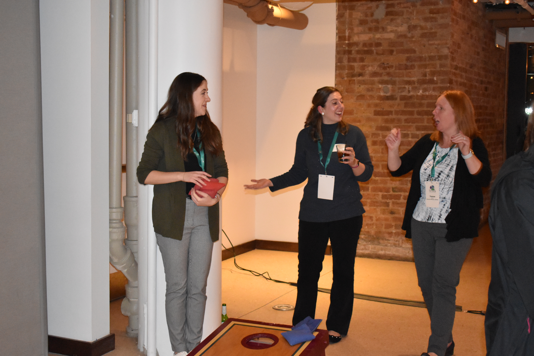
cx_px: 267
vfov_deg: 25.1
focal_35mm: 54
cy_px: 178
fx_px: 801
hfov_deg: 36.9
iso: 5000
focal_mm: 36
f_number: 4.8
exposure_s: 1/60
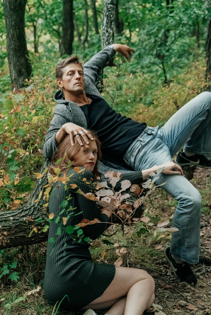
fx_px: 518
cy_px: 158
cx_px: 106
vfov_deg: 33.9
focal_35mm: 59
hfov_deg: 23.0
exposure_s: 1/125
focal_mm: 59
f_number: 5
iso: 4000
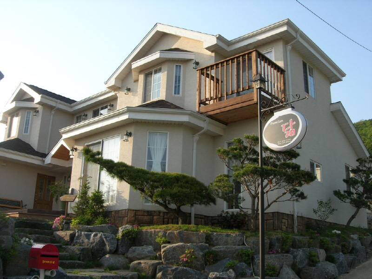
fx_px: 408
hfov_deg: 49.0
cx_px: 186
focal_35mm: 38
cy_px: 140
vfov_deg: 37.7
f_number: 4.8
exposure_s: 1/253
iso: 64
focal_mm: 7.8
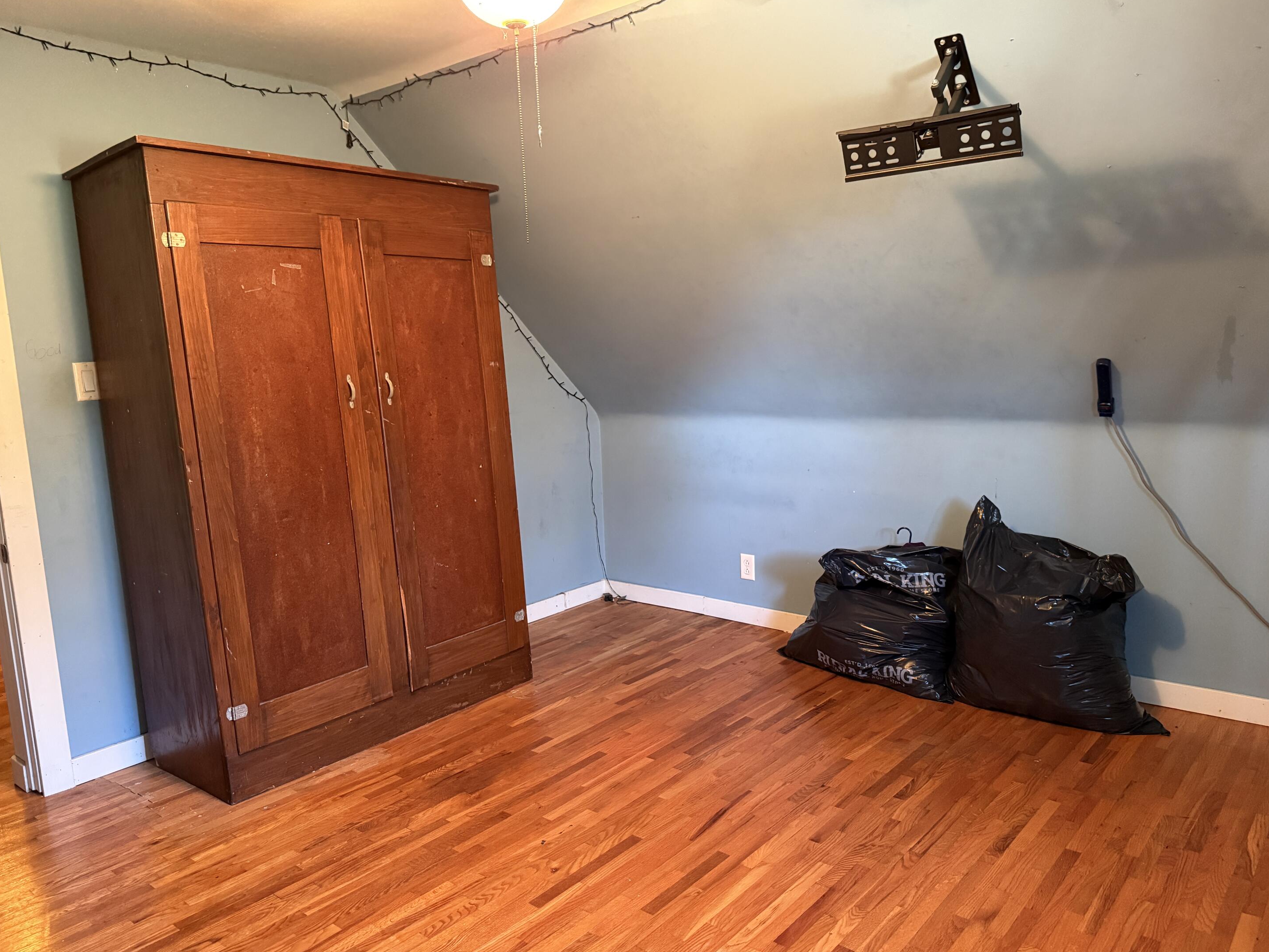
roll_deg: +2.0
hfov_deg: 69.4
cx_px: 631
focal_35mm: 25
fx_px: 916
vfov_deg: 54.9
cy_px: 483
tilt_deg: -7.7
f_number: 1.78
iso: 800
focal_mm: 6.76
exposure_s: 1/40
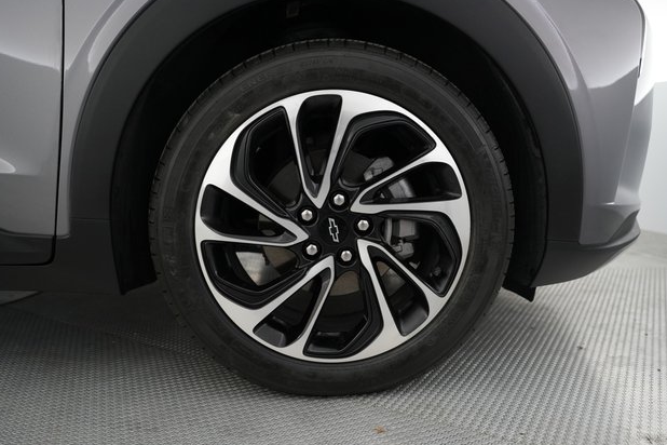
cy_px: 224
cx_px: 337
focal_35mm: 29
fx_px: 537
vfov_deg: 45.0
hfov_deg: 63.7
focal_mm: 28
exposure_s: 1/100
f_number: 2.8
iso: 1600
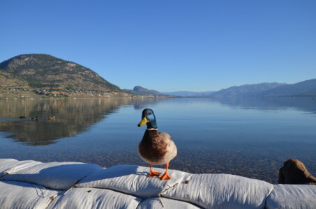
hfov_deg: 62.0
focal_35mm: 30
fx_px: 263
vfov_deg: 43.4
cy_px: 104
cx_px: 158
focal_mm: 20
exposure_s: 1/250
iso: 100
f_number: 8
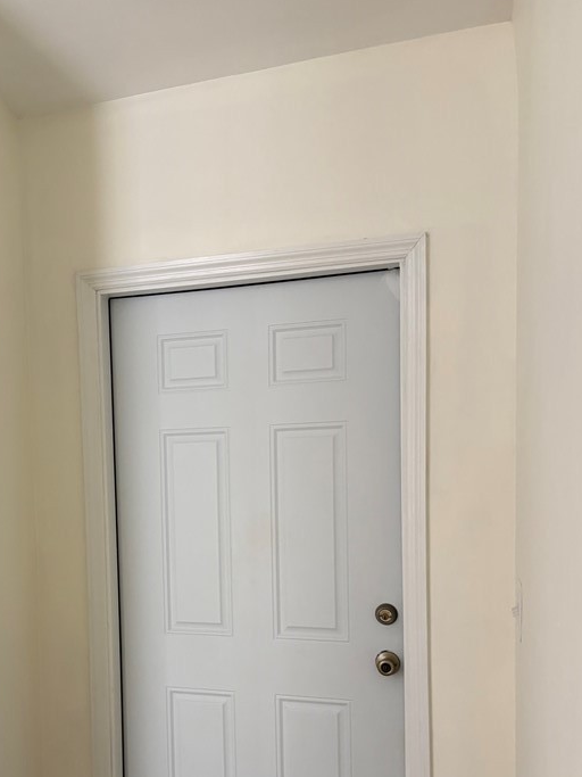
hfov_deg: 36.2
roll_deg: +1.6
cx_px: 167
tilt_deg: -2.5
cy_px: 520
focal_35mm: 39
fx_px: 875
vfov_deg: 47.1
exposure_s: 1/60
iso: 200
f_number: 1.6
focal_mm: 5.96
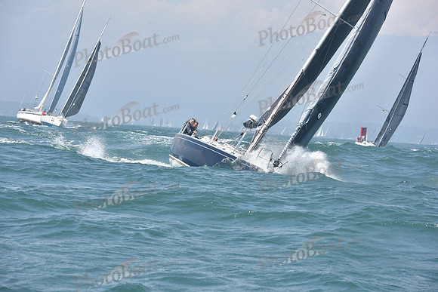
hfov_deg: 15.2
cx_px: 219
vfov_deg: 10.2
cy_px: 146
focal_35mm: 135
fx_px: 1643
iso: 320
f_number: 9
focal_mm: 135
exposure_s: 1/1000
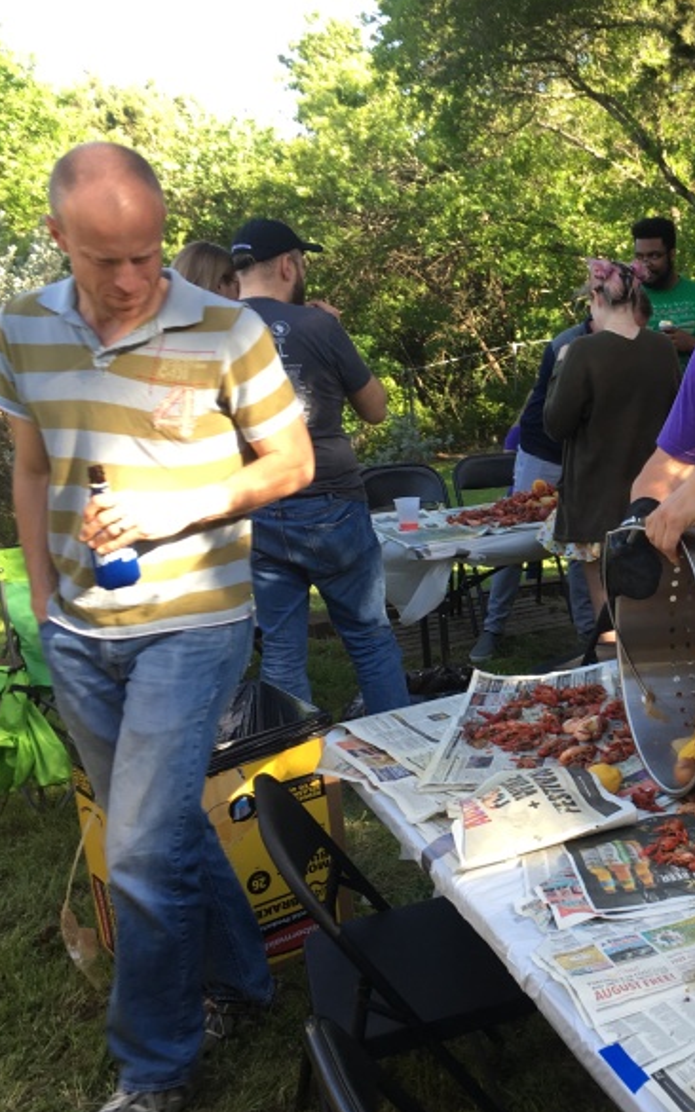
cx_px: 684
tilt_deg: -10.0
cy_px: 556
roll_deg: +1.1
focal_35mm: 42
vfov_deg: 47.2
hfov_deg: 28.7
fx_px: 1273
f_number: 2.2
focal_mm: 4.15
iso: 25
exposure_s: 1/120
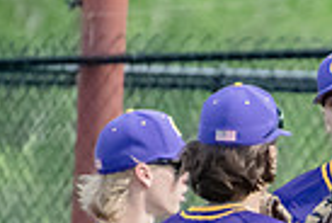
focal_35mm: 2089
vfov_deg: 0.7
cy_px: 331
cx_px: 305
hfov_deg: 1.0
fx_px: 19307
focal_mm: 330
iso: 3200
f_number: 6.3
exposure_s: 1/4000
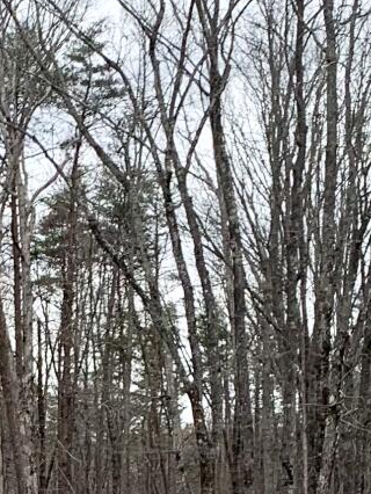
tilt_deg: -2.2
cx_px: 46
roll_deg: -1.4
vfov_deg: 15.7
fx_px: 1742
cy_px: 549
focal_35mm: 122
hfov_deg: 12.1
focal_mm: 4.25
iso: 25
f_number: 1.8
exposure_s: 1/1088
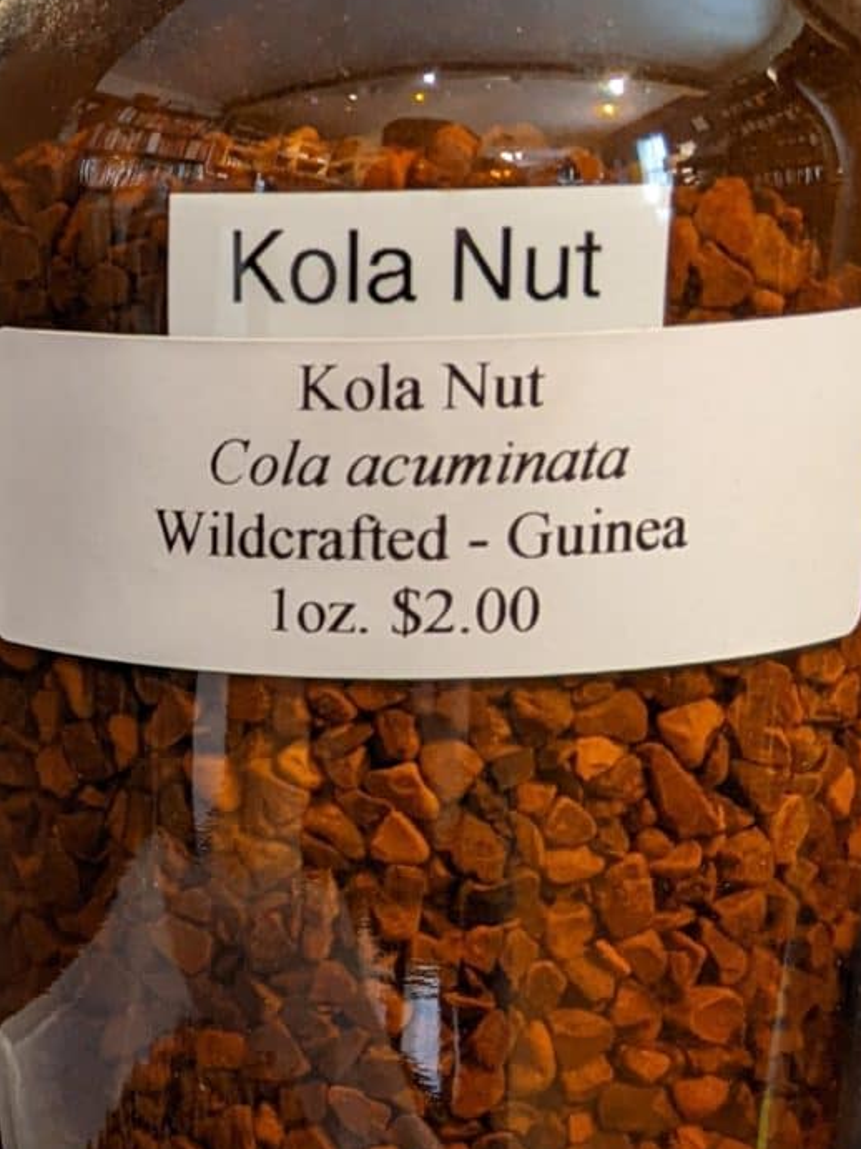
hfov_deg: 17.8
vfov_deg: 24.1
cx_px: -81
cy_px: 905
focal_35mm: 80
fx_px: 2654
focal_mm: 4.44
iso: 147
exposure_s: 1/24
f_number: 1.8
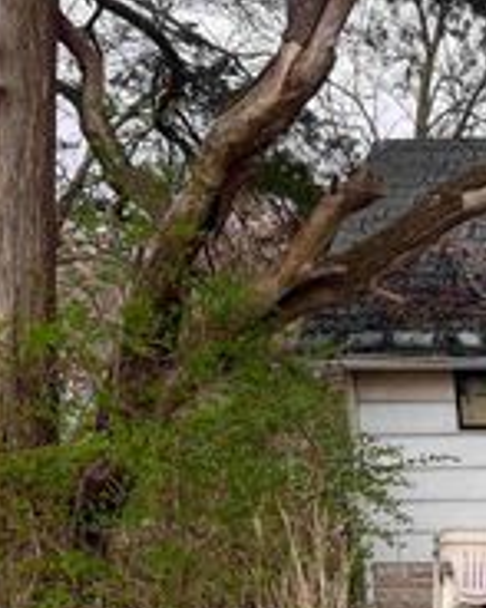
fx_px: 1242
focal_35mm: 69
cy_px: 537
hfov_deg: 19.8
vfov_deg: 26.7
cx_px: 684
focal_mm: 5.7
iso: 50
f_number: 1.5
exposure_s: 1/965
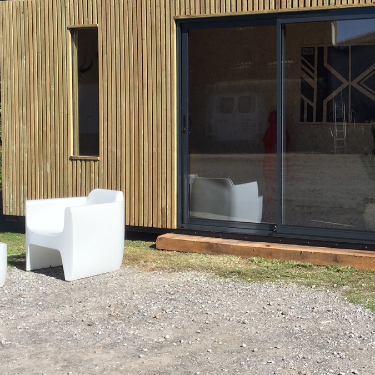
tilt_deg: -1.1
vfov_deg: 27.7
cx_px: 291
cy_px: 174
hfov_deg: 27.3
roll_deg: -0.7
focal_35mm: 62
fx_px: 760
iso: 32
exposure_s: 1/1412
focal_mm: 4.15
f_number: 2.2
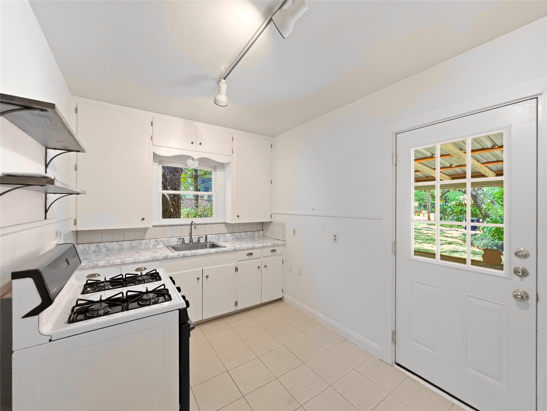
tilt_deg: +0.8
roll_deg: -0.1
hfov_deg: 106.2
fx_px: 205
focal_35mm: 13
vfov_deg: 89.9
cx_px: 274
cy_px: 206
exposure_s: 1/60
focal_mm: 1.6
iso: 160
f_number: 1.8
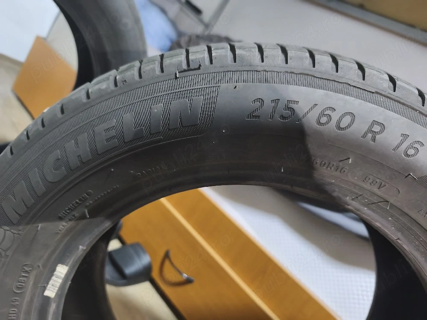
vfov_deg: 58.9
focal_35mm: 23
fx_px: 284
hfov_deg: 73.9
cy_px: 160
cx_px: 214
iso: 2000
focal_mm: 6.18
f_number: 1.65
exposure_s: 1/25.1
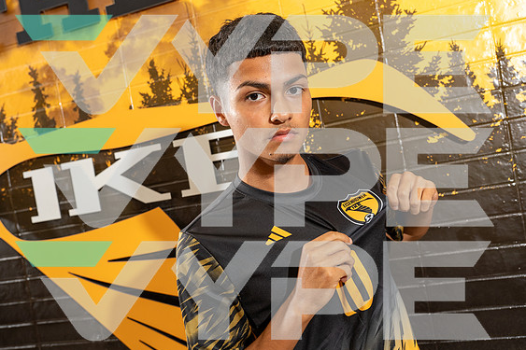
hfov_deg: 57.2
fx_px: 482
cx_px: 256
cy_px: 178
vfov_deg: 39.9
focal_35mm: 33
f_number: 5.6
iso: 800
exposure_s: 1/250
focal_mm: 32
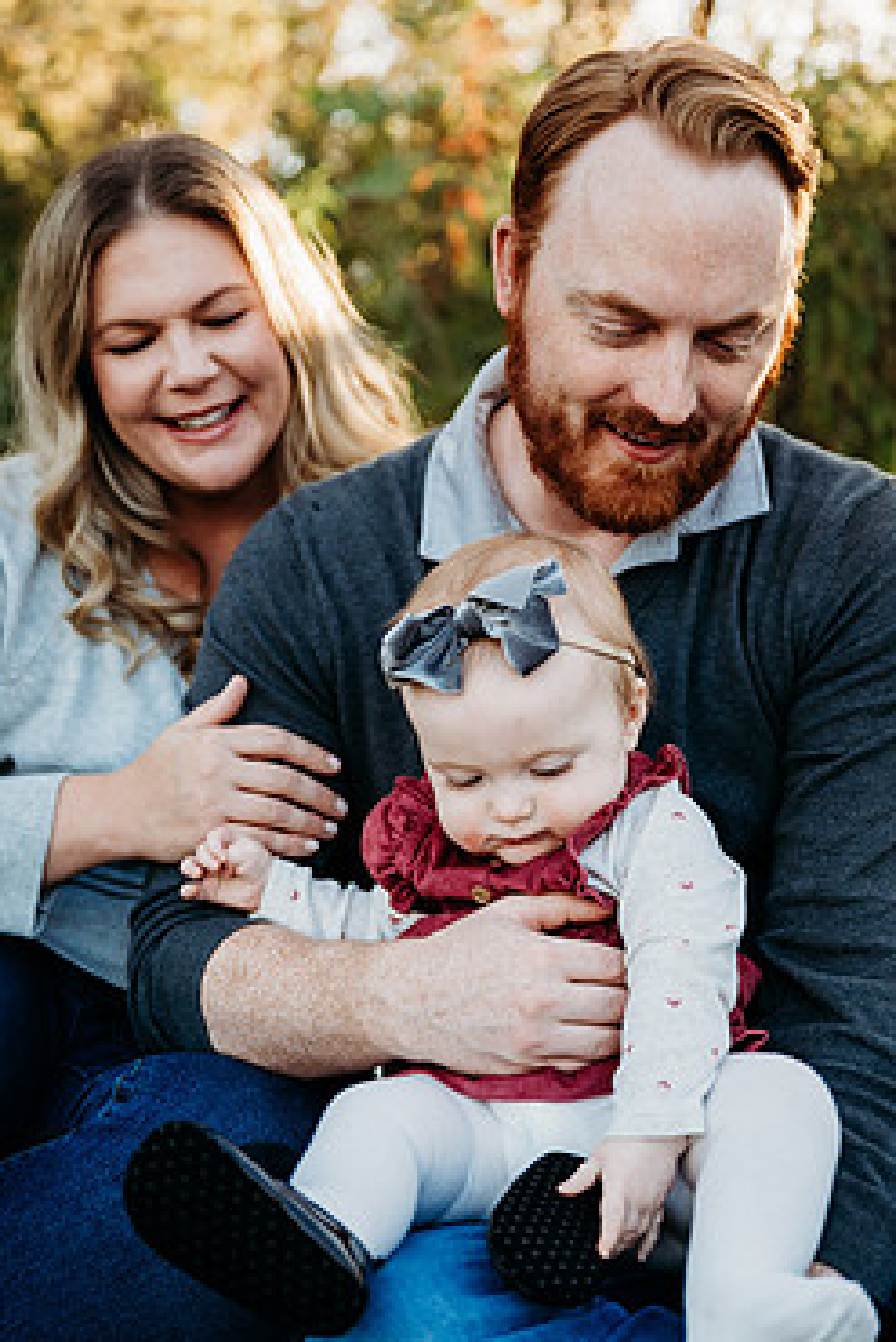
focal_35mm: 62
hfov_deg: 21.9
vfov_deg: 32.4
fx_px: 2312
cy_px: 722
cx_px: 424
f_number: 2.8
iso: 640
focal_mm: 51
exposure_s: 1/800
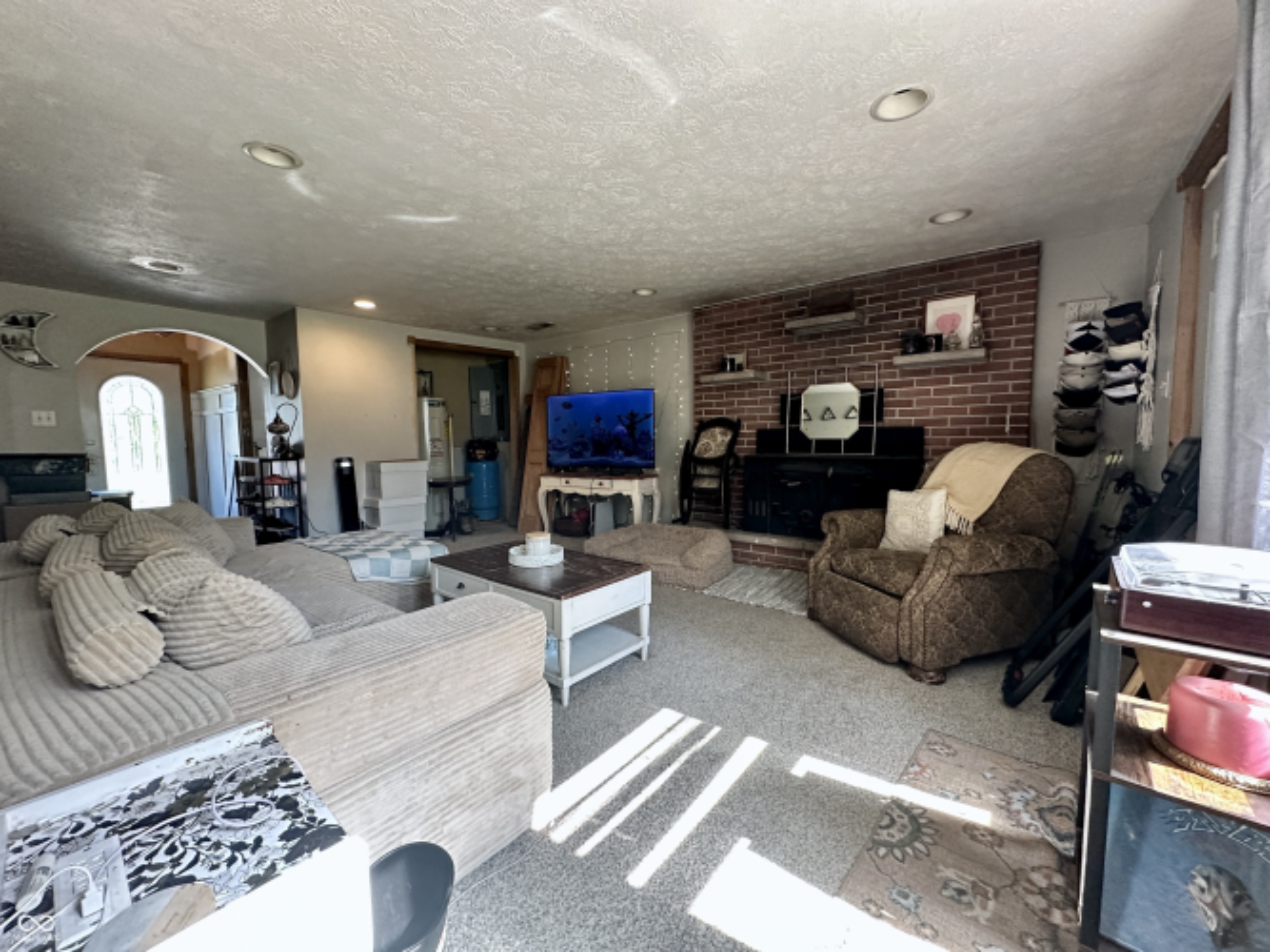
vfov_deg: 85.7
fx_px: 514
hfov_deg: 102.1
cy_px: 476
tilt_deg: -3.4
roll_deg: +0.3
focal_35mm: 14
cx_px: 635
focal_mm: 2.22
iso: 320
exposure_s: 1/89
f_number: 2.2
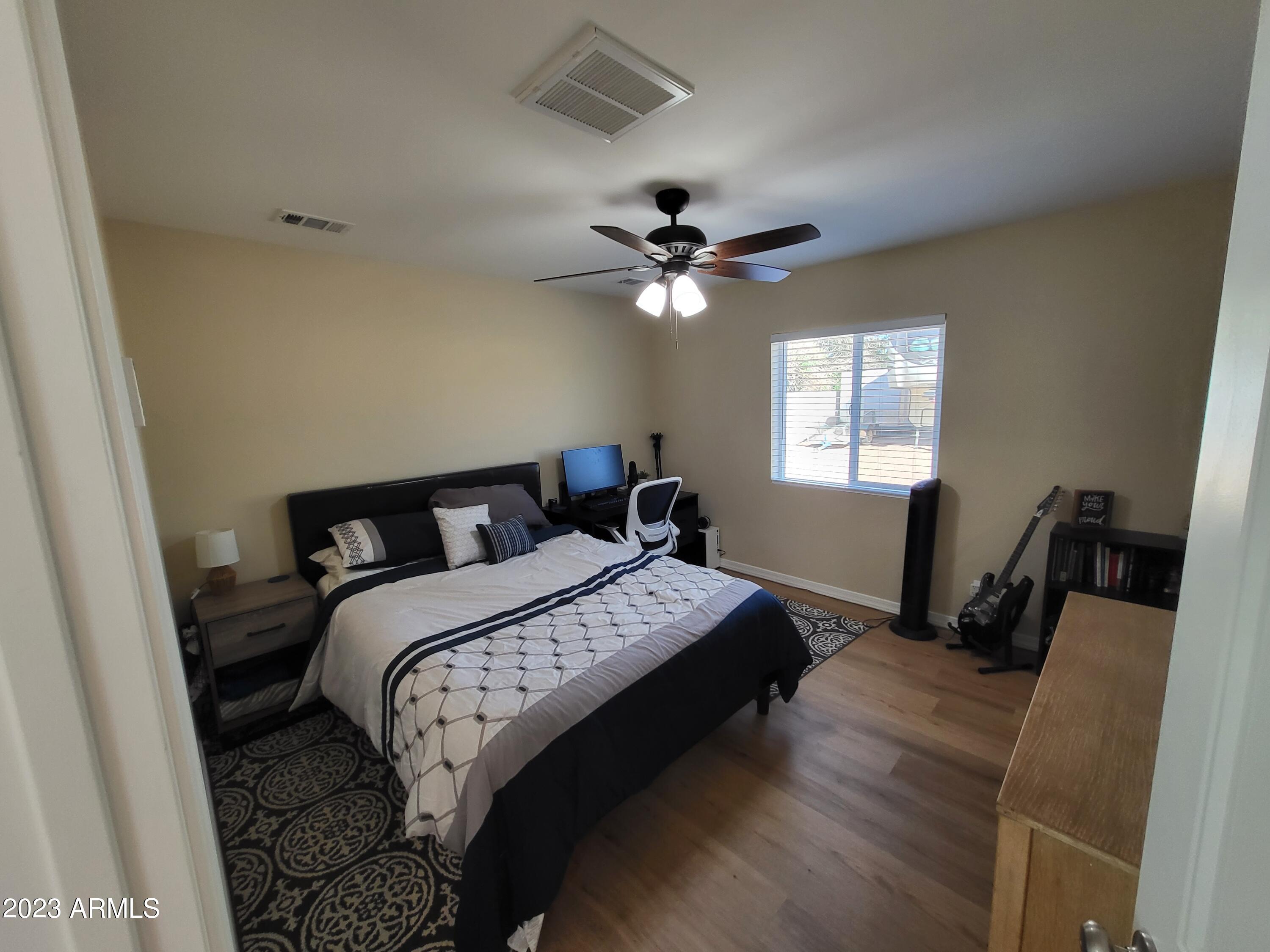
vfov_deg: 89.9
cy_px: 476
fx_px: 477
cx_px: 635
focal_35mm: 13
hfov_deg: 106.2
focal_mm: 1.74
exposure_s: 1/60
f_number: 2.2
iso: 125
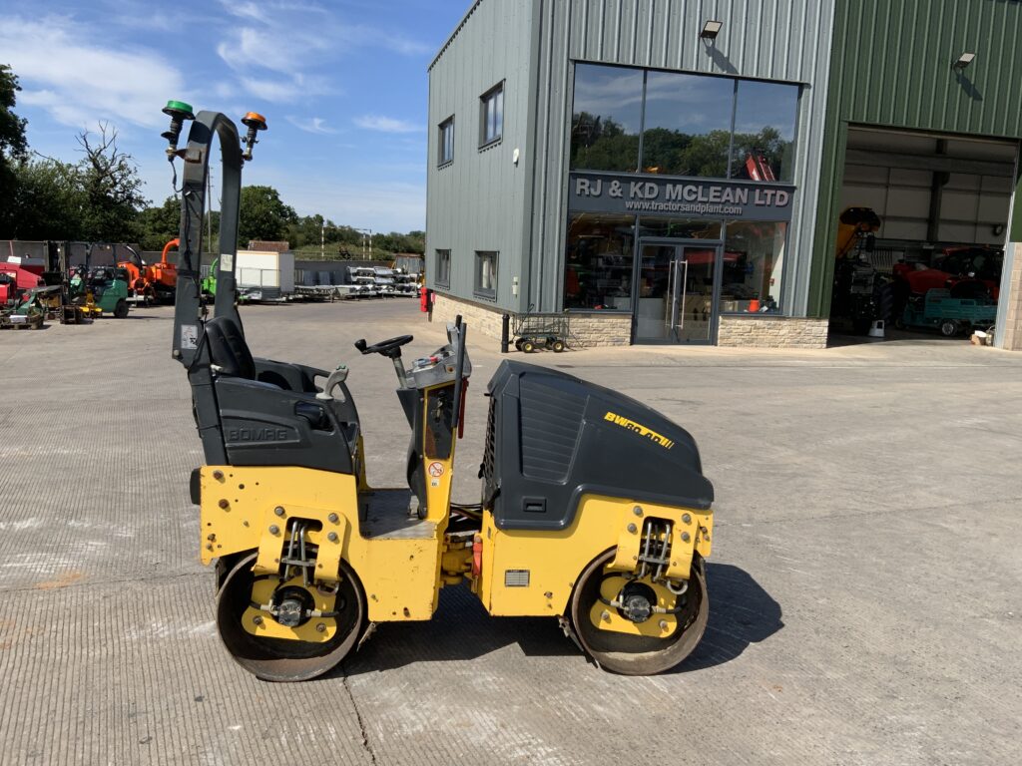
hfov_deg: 61.7
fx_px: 856
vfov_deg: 48.2
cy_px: 383
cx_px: 511
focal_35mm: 29
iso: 16
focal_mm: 3
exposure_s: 1/2227
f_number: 1.8
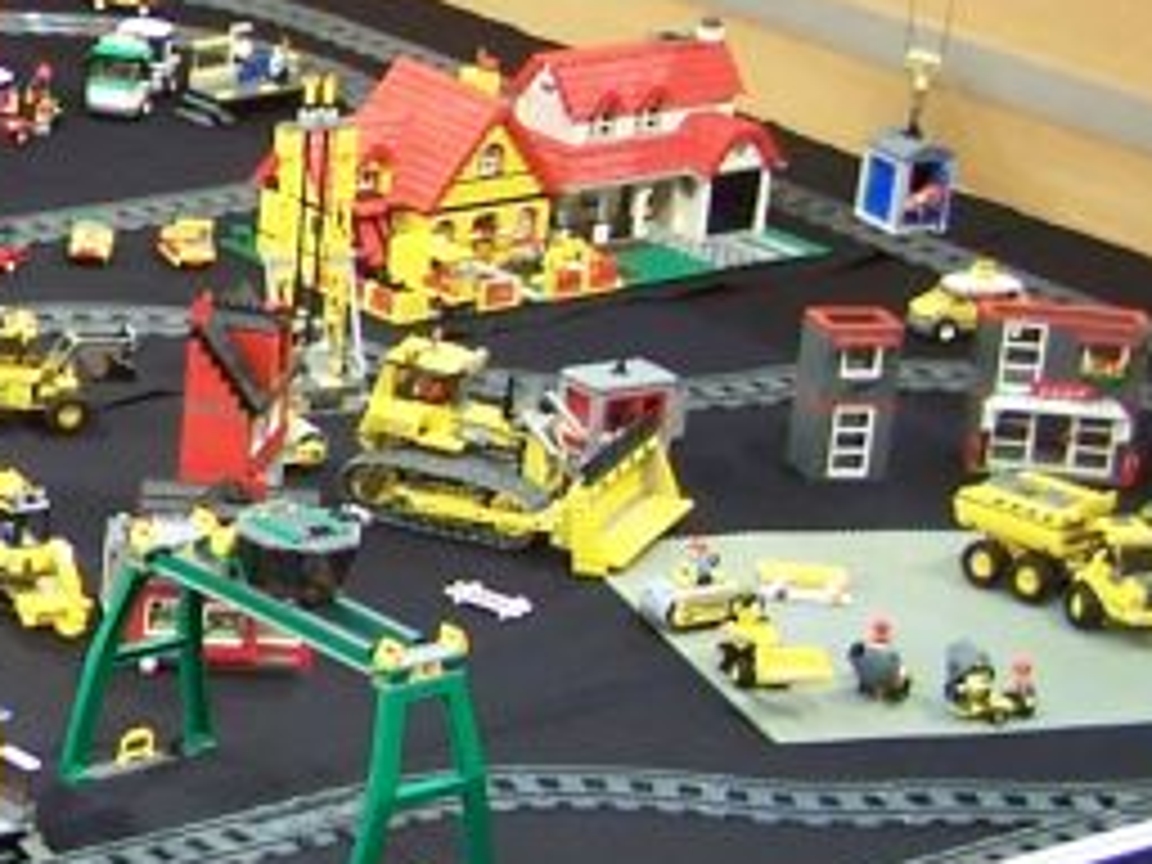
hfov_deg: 11.8
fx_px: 5058
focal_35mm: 152
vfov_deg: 9.8
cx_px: -1040
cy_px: 270
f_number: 2.8
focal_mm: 6.3
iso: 80
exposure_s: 1/3
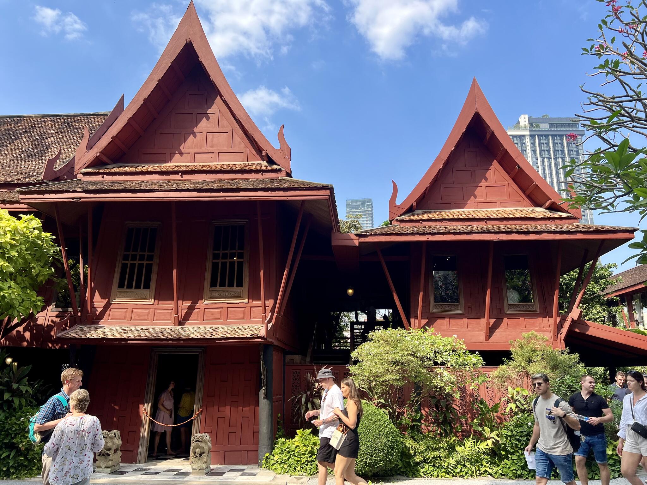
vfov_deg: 53.1
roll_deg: -0.5
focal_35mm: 26
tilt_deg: +16.2
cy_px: 242
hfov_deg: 67.3
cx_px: 324
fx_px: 486
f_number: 1.5
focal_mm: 5.7
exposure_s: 1/1488
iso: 50
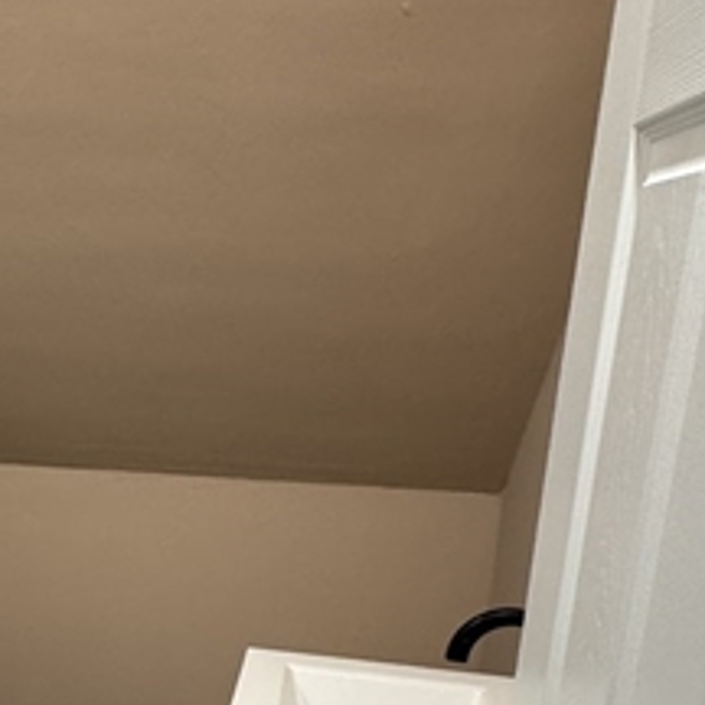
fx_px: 1014
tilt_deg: -14.7
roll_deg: +1.1
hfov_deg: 35.5
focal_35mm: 44
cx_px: 39
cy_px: 574
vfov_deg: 36.9
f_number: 2.2
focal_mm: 2.22
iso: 320
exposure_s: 1/60
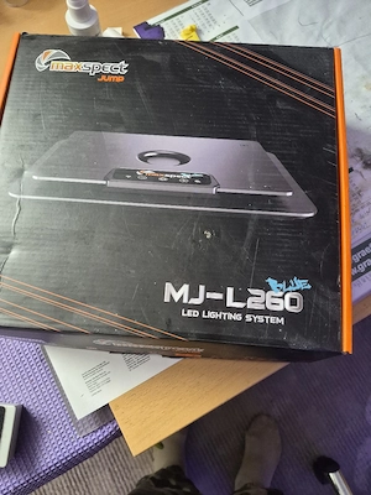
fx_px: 329
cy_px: 248
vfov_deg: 73.9
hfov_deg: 58.9
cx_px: 186
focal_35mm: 23
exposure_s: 1/100
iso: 800
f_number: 1.8
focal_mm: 5.4
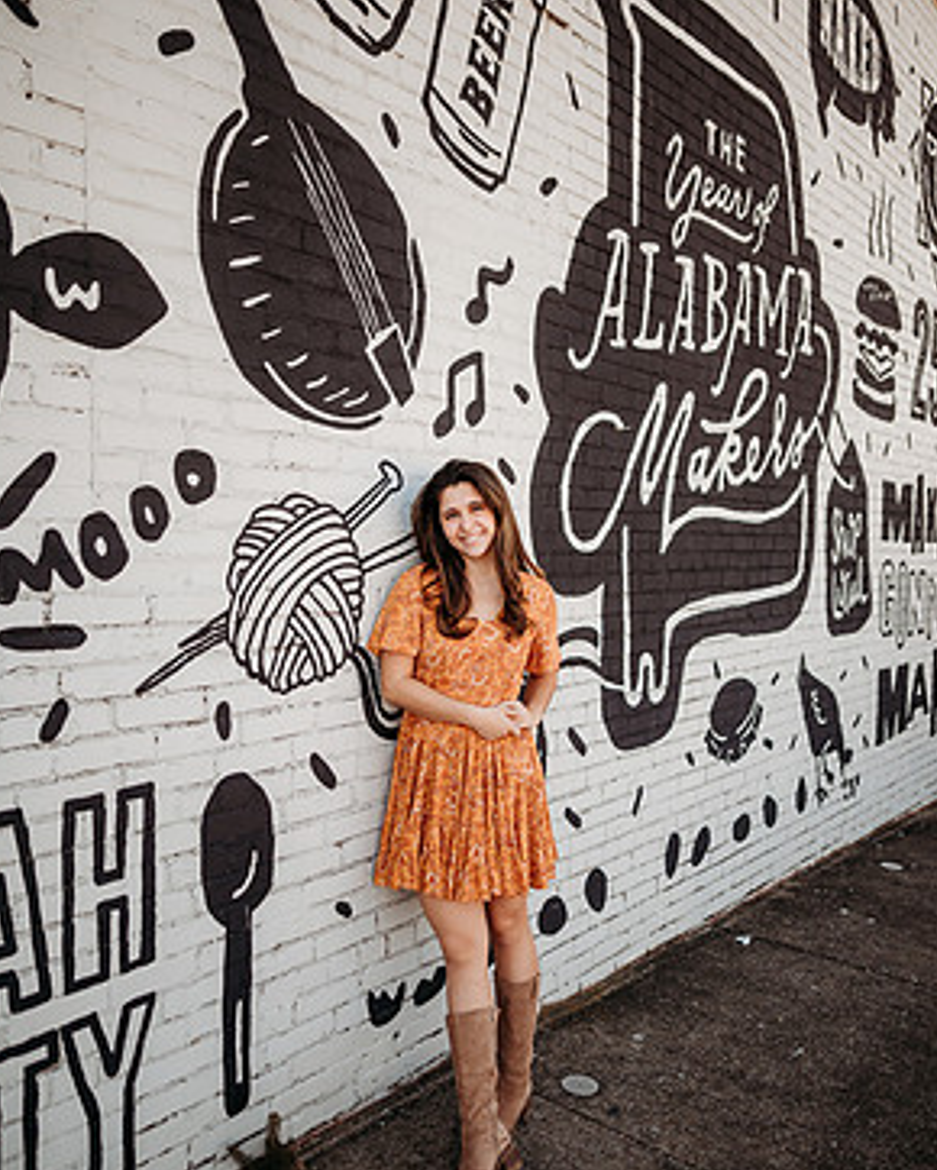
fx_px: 970
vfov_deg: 62.2
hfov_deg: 51.6
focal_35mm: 28
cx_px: 465
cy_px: 611
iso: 160
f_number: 2
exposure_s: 1/1250
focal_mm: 24
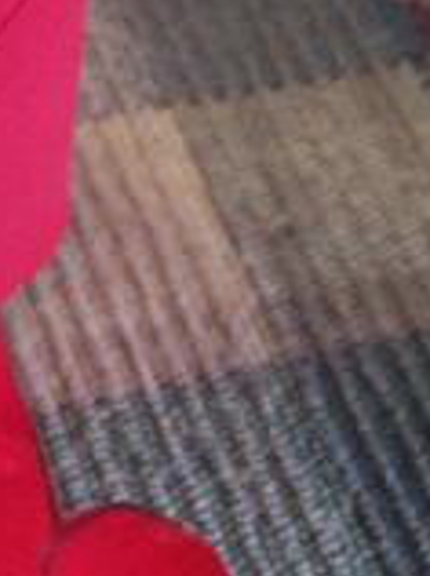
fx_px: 1976
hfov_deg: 12.0
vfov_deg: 15.6
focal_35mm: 119
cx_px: -144
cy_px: -219
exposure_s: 1/8
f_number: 2.8
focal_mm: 5.6
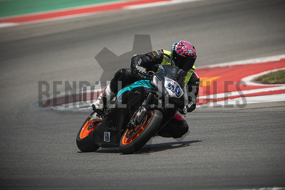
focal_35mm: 422
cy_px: 95
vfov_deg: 3.3
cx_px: 142
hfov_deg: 4.9
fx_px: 3341
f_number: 2.8
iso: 320
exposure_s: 1/4000
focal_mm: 280
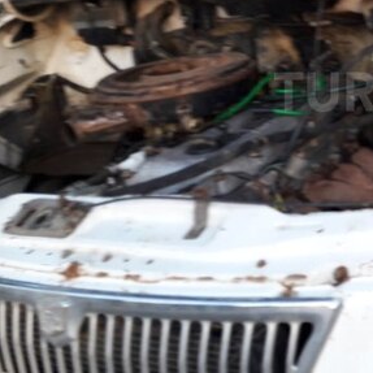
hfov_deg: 27.6
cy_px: 92
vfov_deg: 29.6
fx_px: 695
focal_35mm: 57
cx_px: 407
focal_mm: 3.7
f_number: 1.9
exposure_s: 1/100
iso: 80
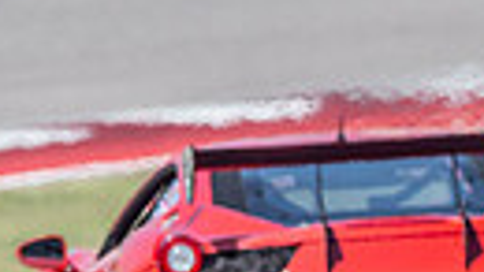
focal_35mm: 2919
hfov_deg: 0.7
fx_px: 37446
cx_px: -168
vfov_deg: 0.4
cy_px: 482
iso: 200
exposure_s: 1/1250
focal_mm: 300
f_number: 5.6
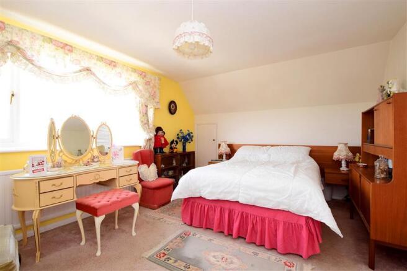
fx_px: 170
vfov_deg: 77.3
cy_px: 136
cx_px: 204
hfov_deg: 100.4
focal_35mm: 15
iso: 400
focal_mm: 10
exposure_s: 1/60
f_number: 8
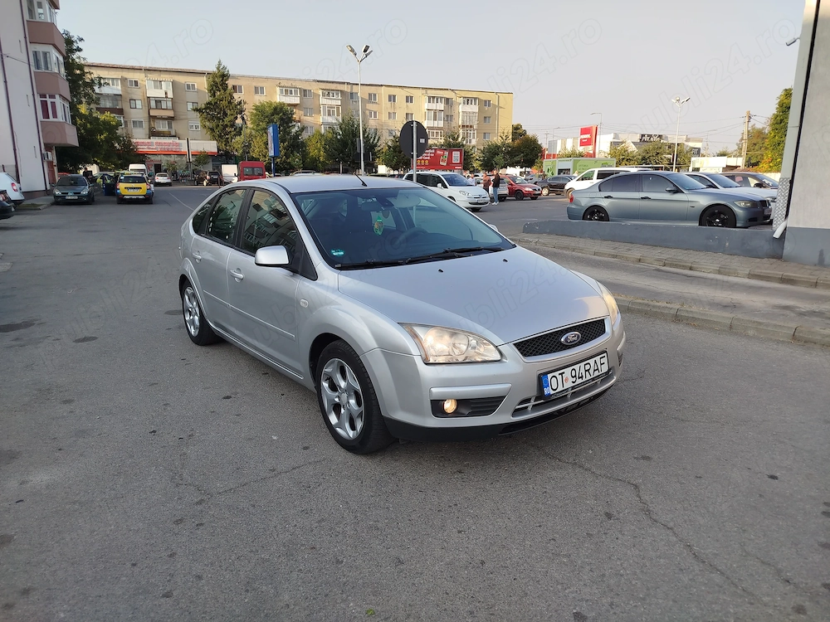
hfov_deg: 71.6
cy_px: 311
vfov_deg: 56.8
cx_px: 415
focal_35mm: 24
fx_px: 575
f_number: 1.7
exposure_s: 1/432
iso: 50
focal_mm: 5.31
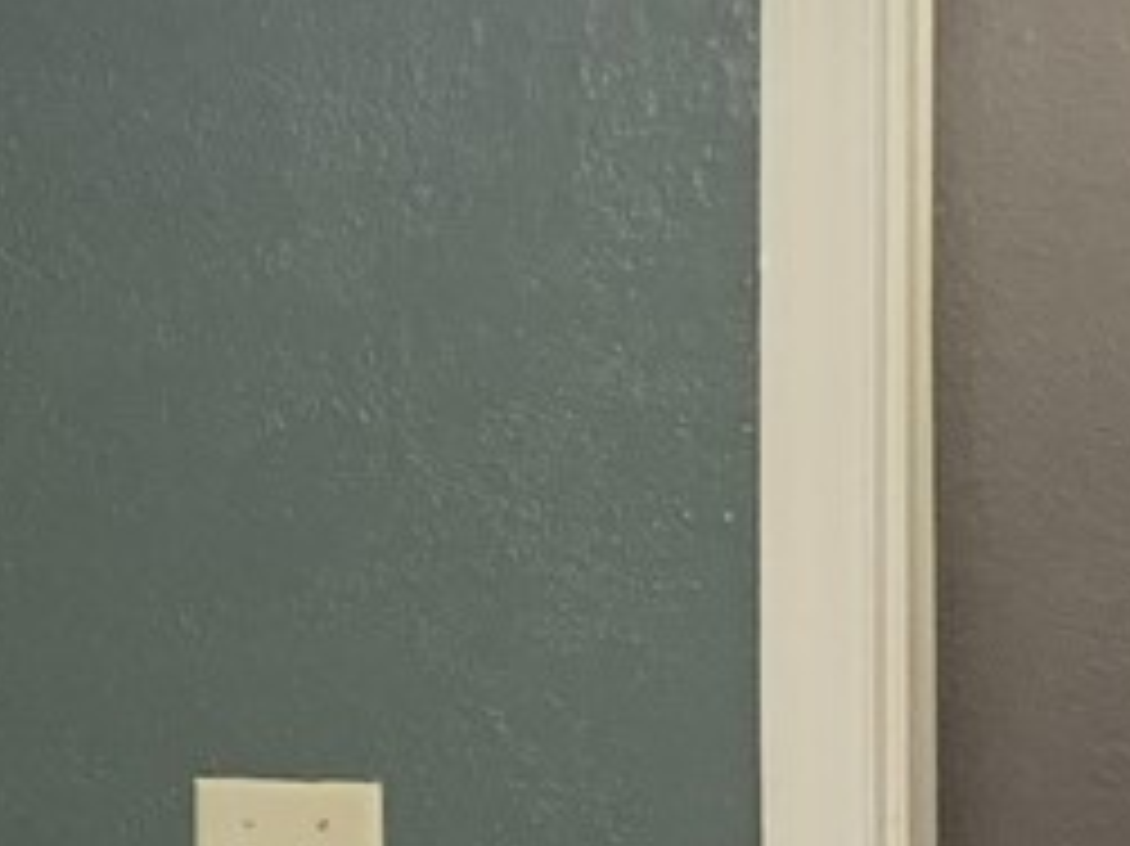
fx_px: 5416
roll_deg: +1.4
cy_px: 531
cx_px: -392
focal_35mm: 166
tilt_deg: -3.4
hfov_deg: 11.6
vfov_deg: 8.9
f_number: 1.8
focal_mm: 4.25
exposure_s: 1/60
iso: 250
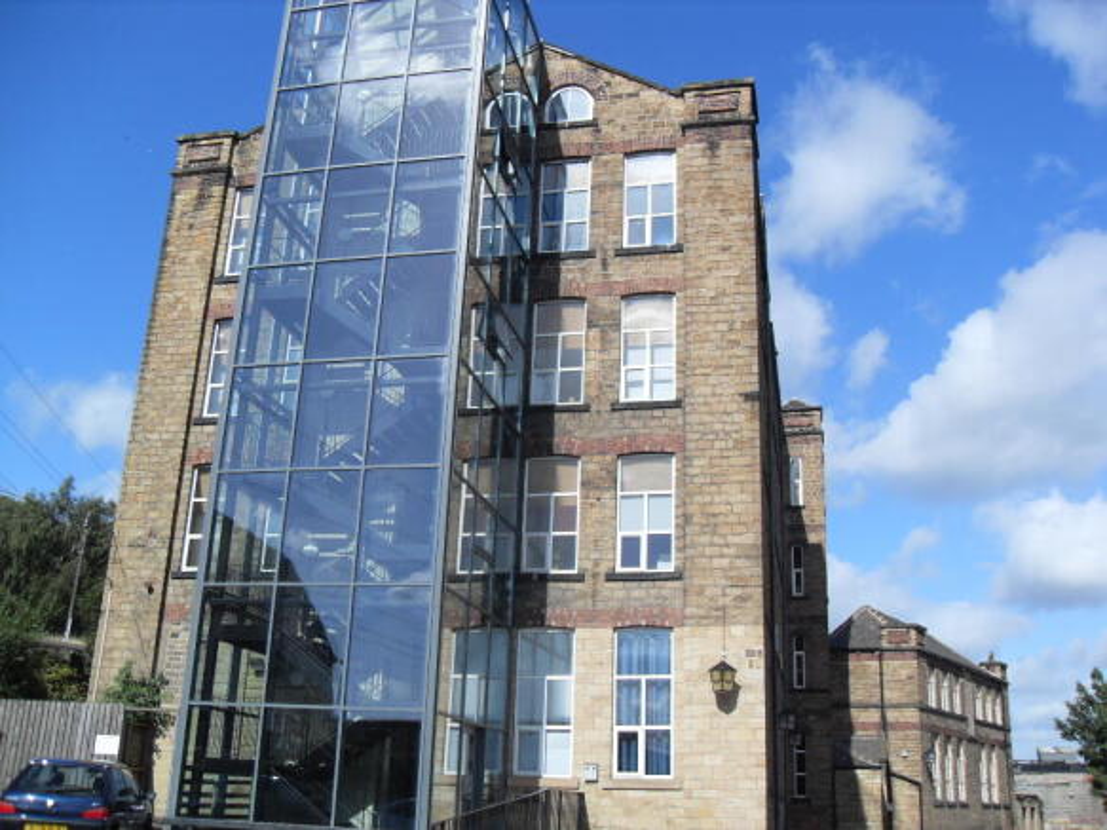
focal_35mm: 34
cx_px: 554
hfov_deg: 54.0
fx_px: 1087
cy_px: 415
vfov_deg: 41.8
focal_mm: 6.3
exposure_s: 1/250
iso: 80
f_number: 7
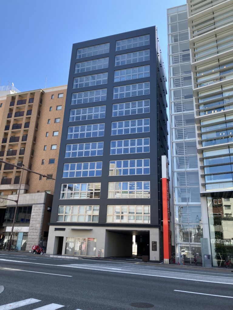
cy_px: 155
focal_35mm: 28
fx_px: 251
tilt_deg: +20.2
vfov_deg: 63.4
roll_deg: -2.4
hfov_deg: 49.7
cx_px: 116
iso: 32
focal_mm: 3.99
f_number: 1.8
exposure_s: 1/422
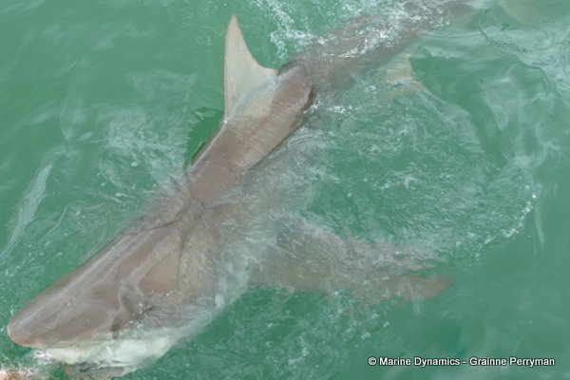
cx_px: 285
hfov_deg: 58.7
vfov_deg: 41.1
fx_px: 507
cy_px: 190
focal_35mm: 32
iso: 125
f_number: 3
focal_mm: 11.6
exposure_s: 1/400
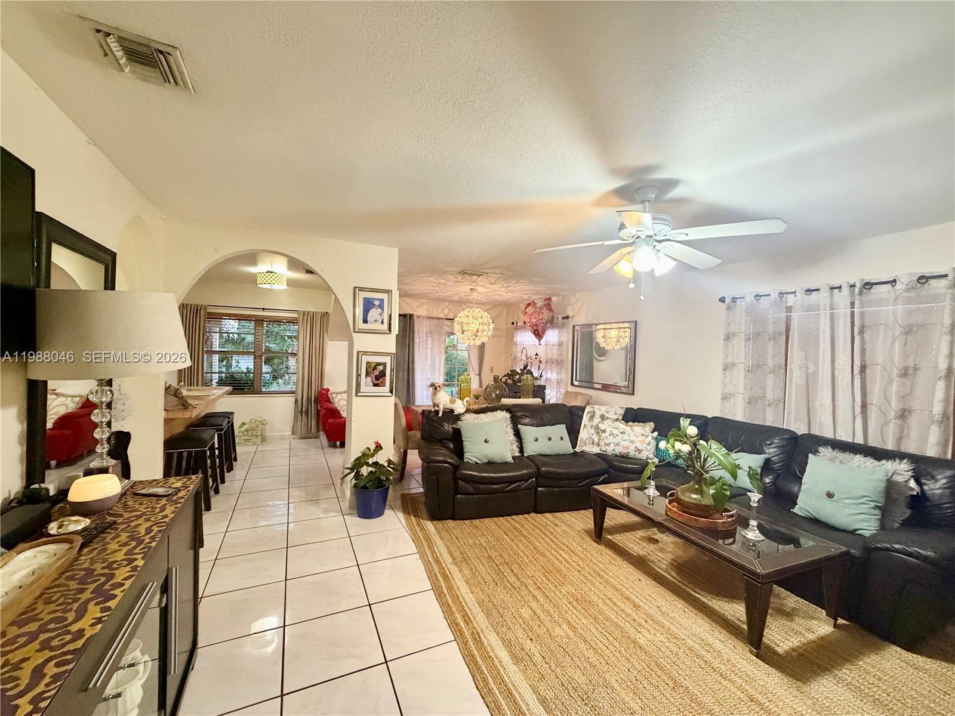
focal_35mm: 14
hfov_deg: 102.1
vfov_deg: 85.7
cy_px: 358
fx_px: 386
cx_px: 478
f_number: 2.2
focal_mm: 2.22
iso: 500
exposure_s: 1/60
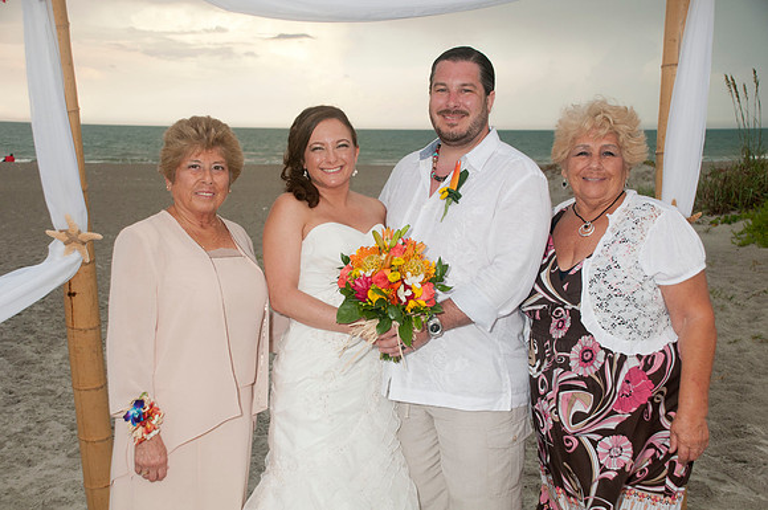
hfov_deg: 41.2
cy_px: 255
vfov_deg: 28.0
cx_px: 384
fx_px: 1023
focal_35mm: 48
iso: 400
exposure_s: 1/125
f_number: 5.6
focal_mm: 32
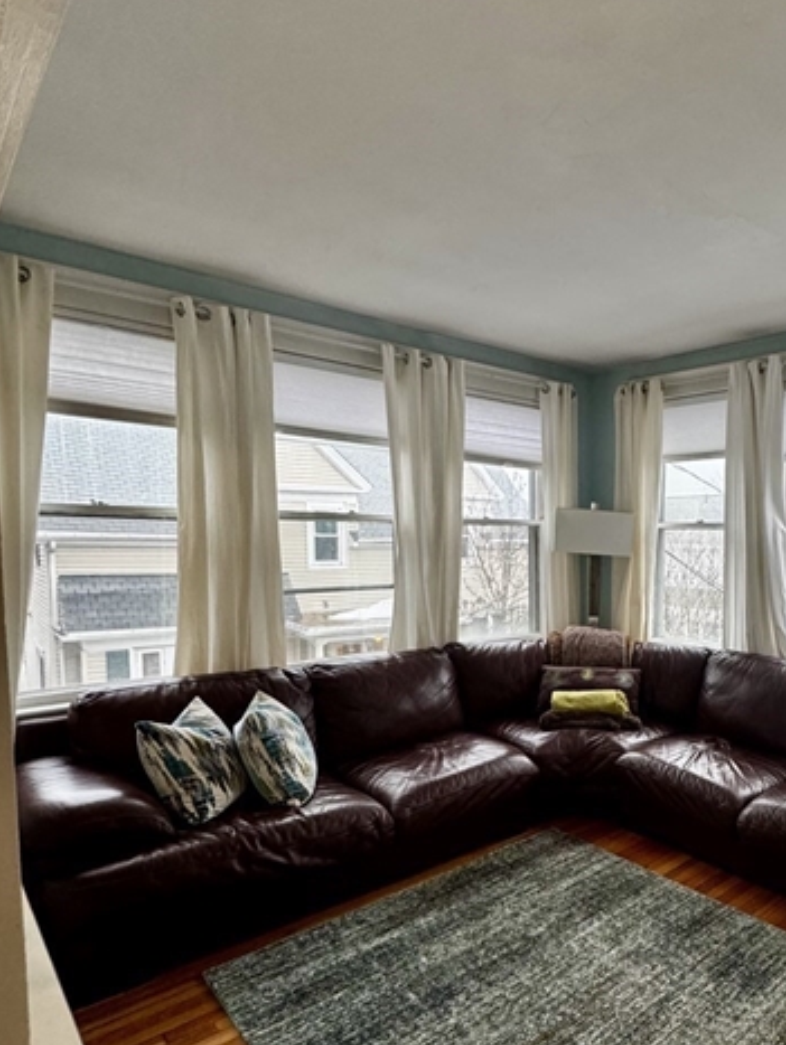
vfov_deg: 73.5
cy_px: 593
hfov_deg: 54.8
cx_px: 629
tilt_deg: -3.2
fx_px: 695
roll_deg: +0.6
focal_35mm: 23
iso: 320
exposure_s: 1/120
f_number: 2.2
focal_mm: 2.22
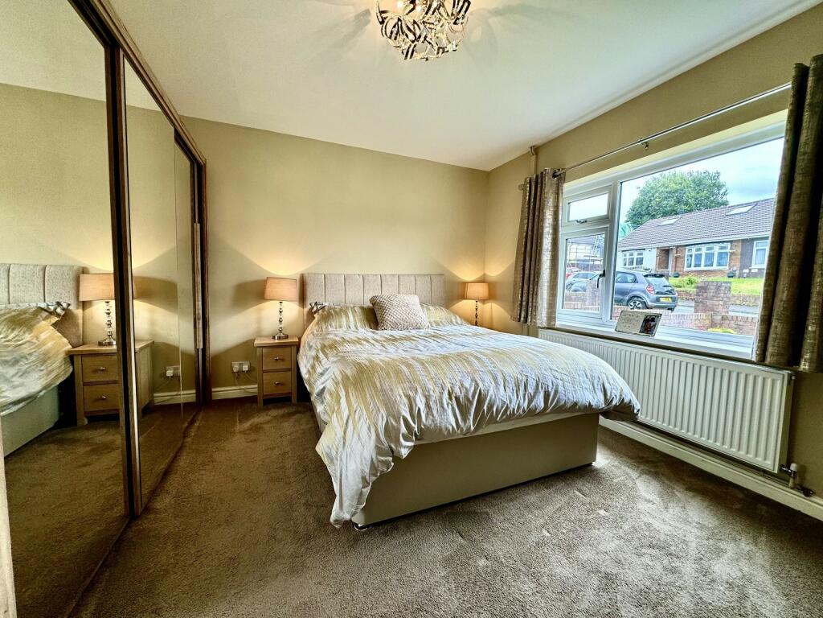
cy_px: 309
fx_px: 333
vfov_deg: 85.7
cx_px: 412
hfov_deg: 102.1
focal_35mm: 14
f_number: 2.2
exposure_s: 1/100
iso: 50
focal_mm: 2.22
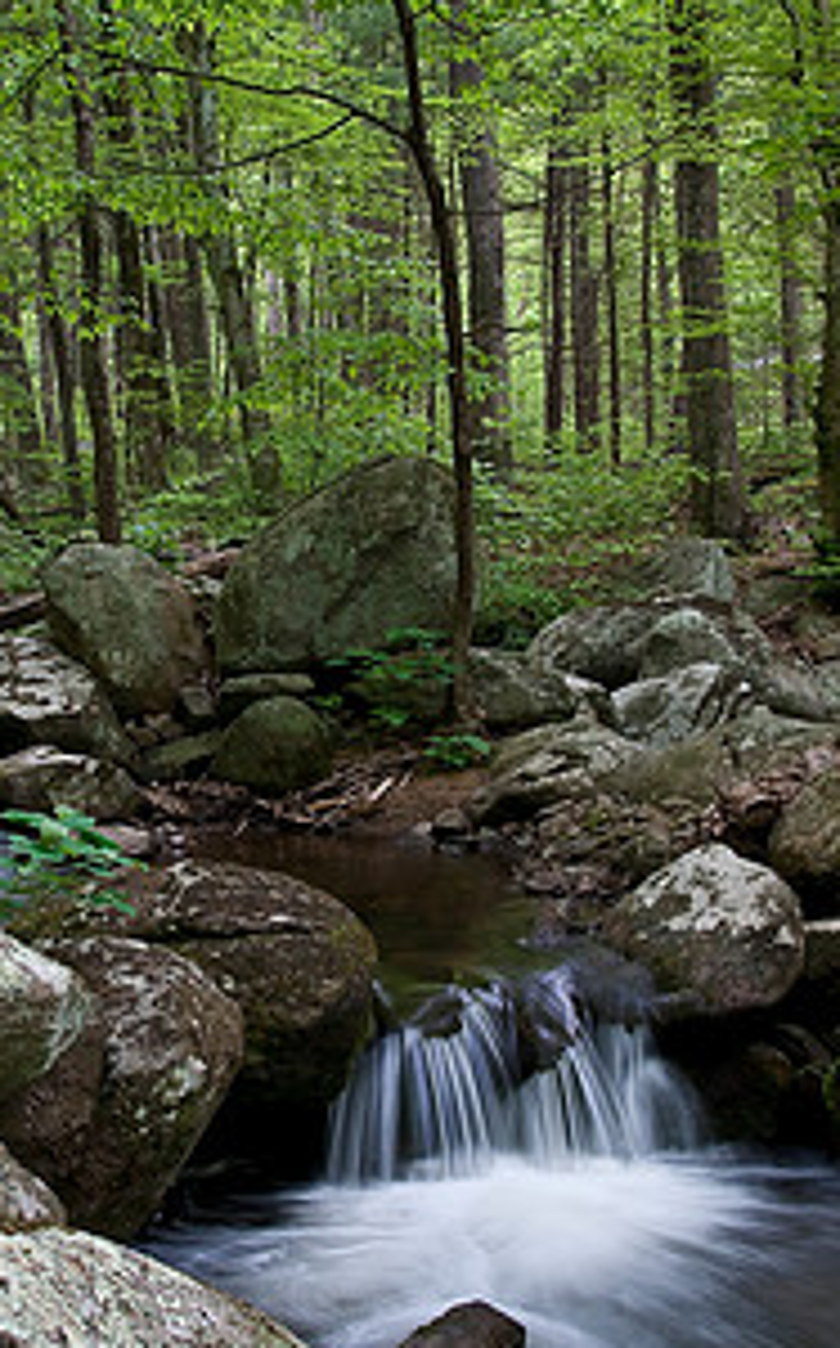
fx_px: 2018
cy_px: 683
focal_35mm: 55
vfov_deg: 36.9
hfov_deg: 23.5
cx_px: 335
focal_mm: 24
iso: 200
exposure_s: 1/1.67
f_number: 11
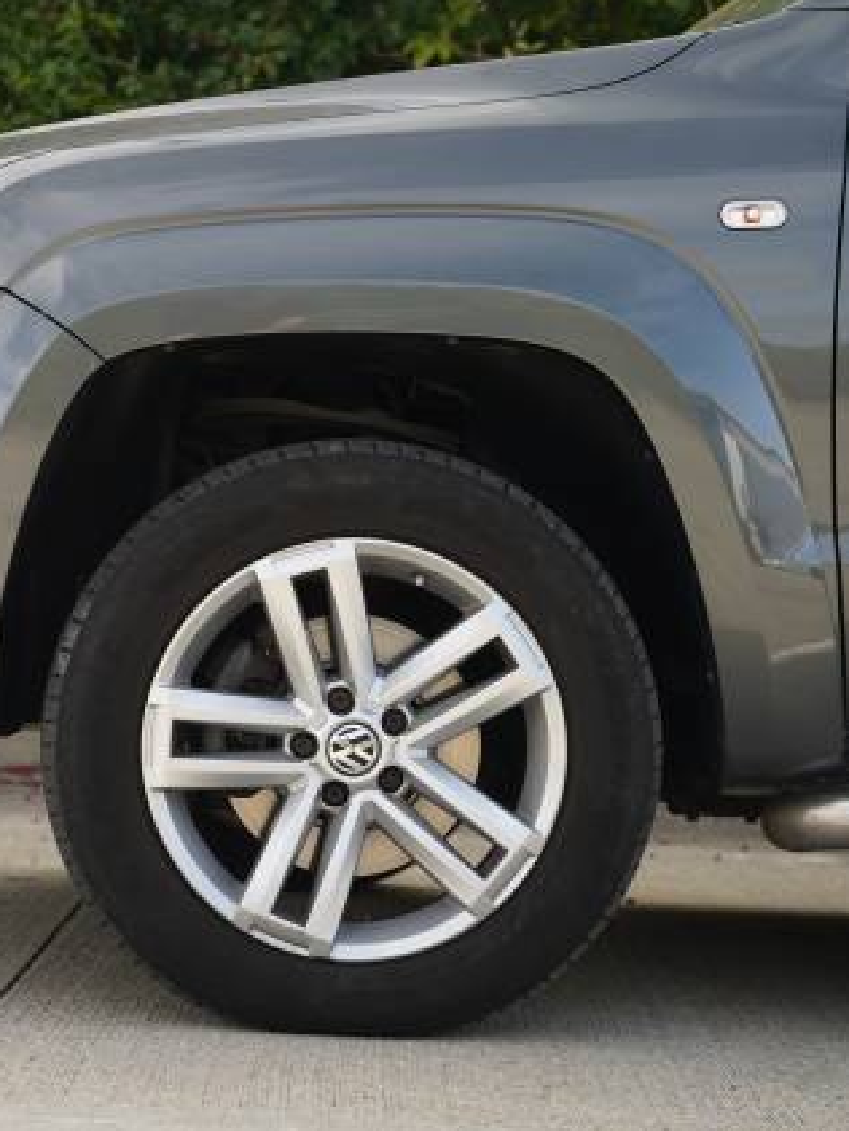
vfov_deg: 20.4
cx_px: 202
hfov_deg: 15.3
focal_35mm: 96
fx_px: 3143
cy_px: 561
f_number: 4
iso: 125
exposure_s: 1/160
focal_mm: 65.8
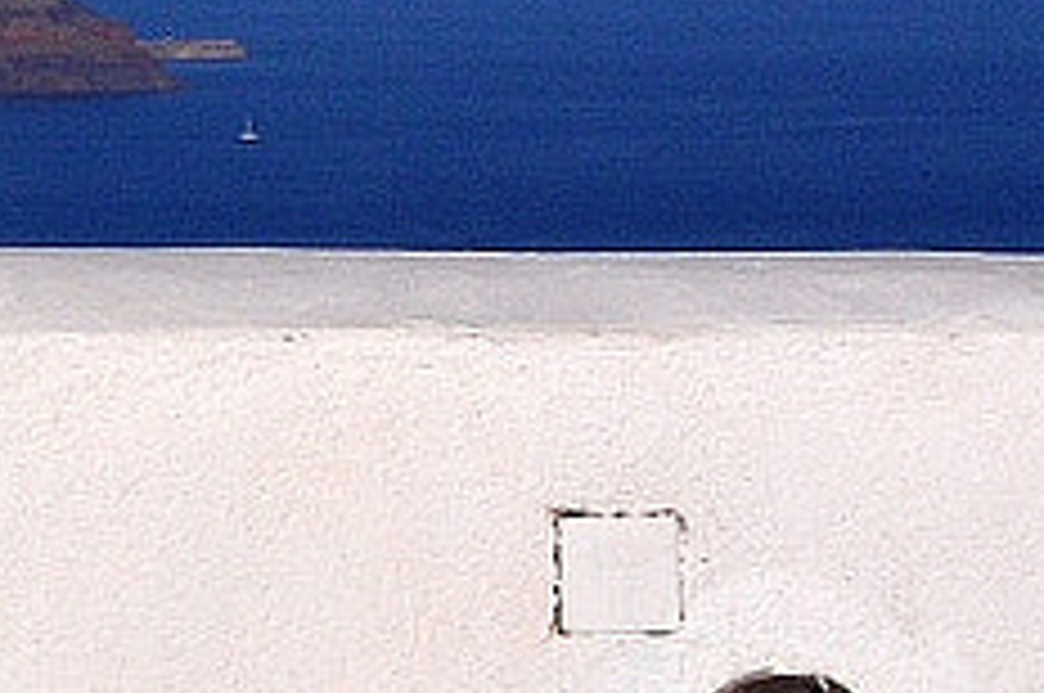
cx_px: -2452
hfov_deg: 6.3
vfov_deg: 4.7
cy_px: 25
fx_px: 8398
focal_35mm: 290
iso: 200
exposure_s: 1/320
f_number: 18
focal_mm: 28
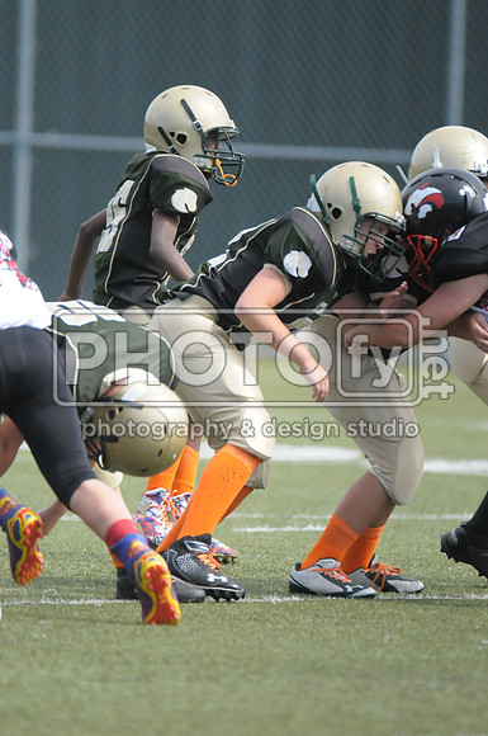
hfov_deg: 2.3
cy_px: 368
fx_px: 12236
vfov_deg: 3.4
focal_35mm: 600
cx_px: 244
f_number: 4
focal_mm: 400
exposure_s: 1/5000
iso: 1600
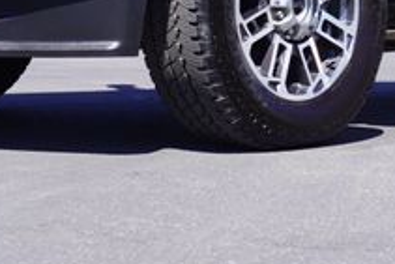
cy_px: -118
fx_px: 1098
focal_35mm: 100
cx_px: 273
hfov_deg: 20.3
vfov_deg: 13.0
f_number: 8
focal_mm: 22
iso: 100
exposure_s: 1/125
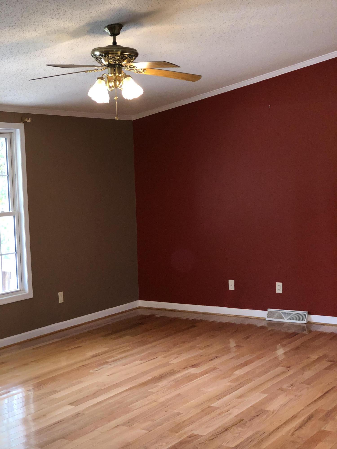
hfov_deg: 25.7
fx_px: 740
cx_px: 168
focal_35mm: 57
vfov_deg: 33.8
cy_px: 224
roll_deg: +1.6
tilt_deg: -4.0
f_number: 2.8
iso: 200
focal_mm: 6.6
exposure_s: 1/60
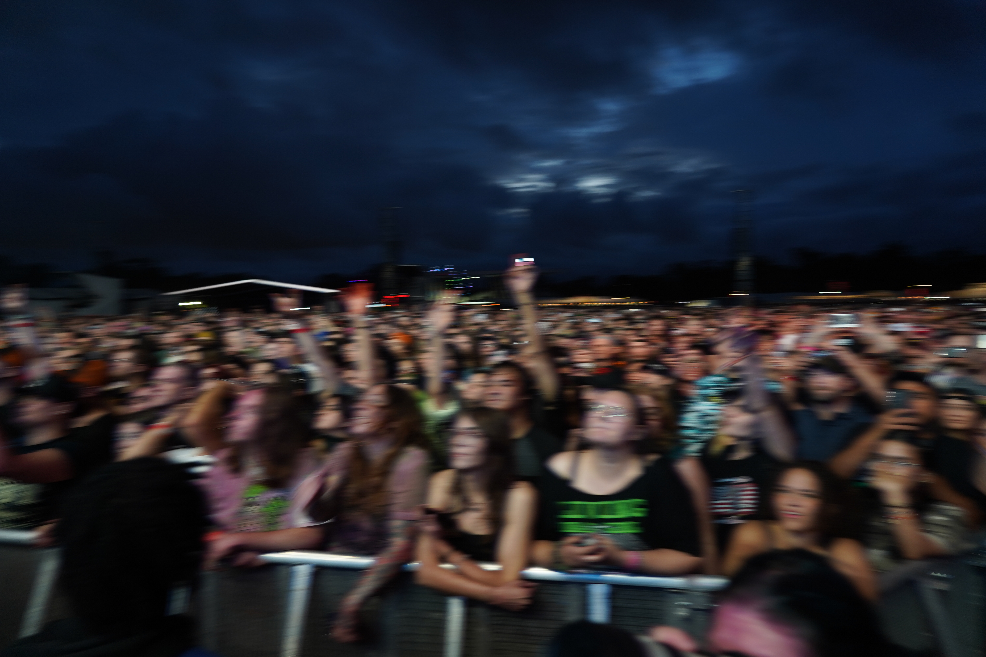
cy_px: 328
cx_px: 493
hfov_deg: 73.7
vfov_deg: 53.1
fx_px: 657
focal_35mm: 24
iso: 400
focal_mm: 24
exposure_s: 1/30
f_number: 4
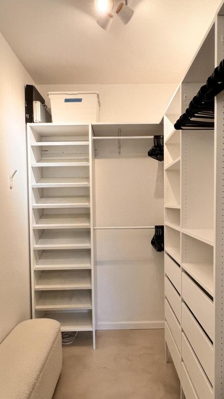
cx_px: 119
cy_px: 215
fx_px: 243
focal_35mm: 23
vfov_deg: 78.6
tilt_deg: -2.5
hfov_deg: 49.5
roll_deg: +0.2
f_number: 1.8
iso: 160
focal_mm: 1.57
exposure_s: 1/60
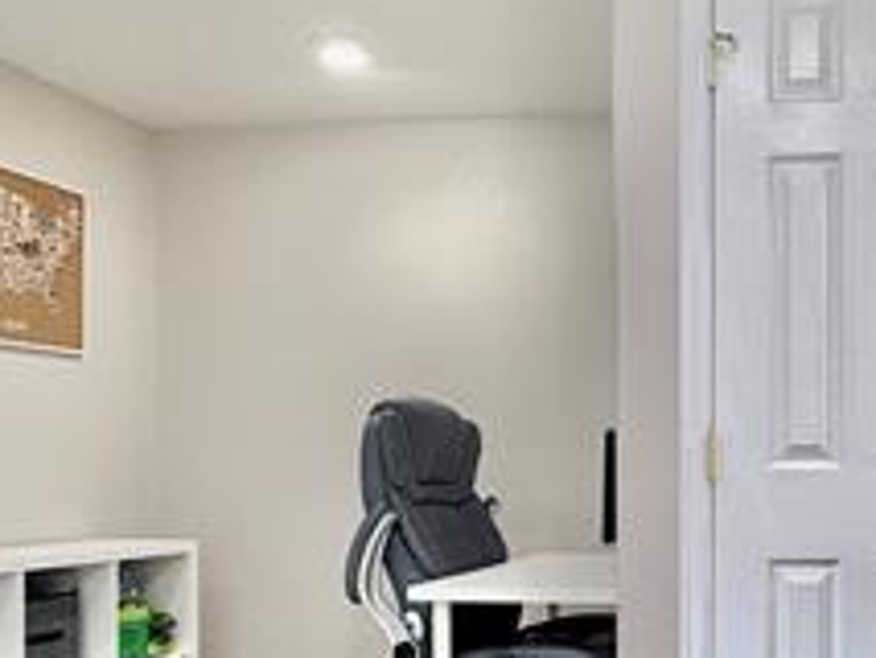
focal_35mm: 42
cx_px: 773
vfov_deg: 33.8
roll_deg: -0.3
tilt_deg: +0.8
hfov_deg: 41.5
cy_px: 479
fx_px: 1063
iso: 200
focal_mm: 2.22
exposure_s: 1/60
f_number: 2.2
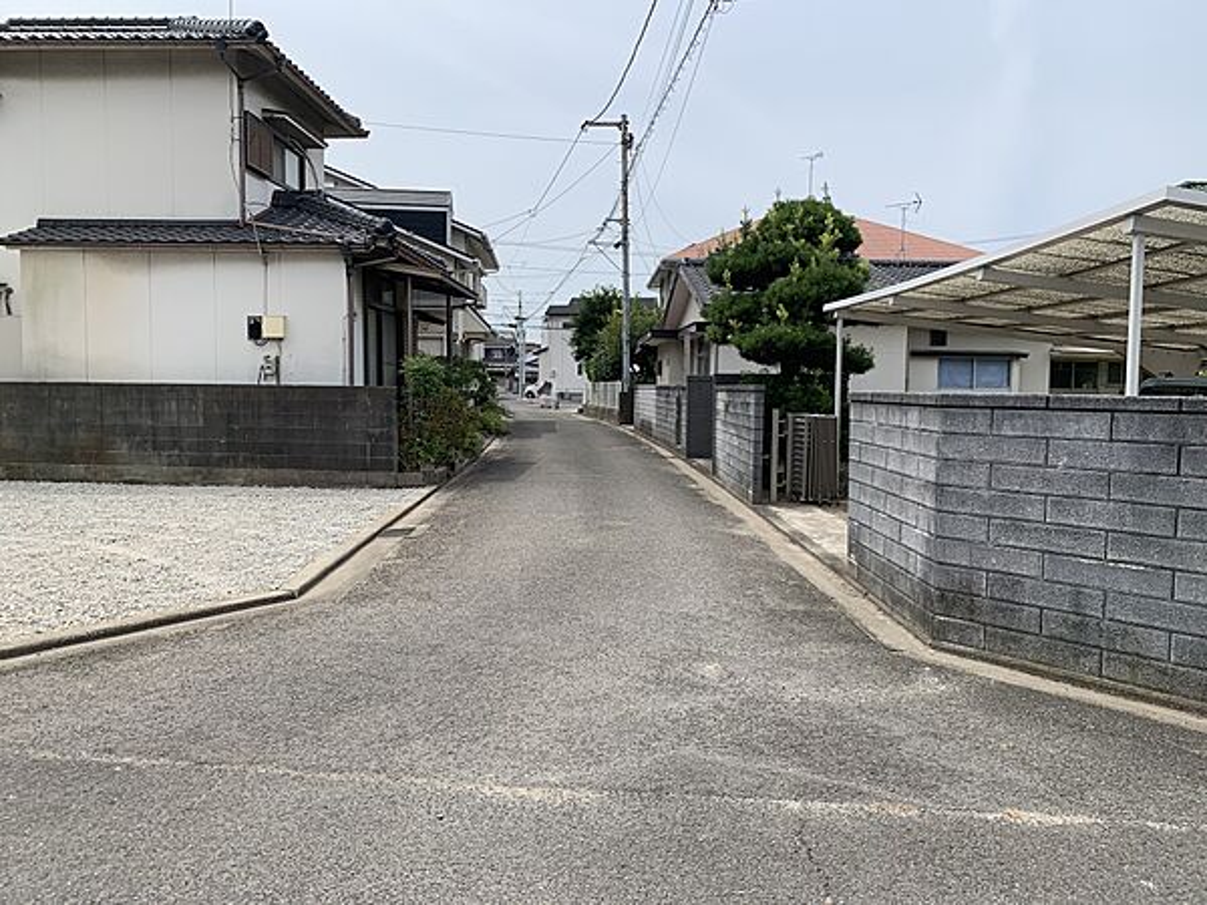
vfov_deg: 53.1
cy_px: 452
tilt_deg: -3.9
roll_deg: -0.6
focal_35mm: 26
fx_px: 907
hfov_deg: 67.3
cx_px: 604
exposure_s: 1/2915
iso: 25
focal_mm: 4.25
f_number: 1.8
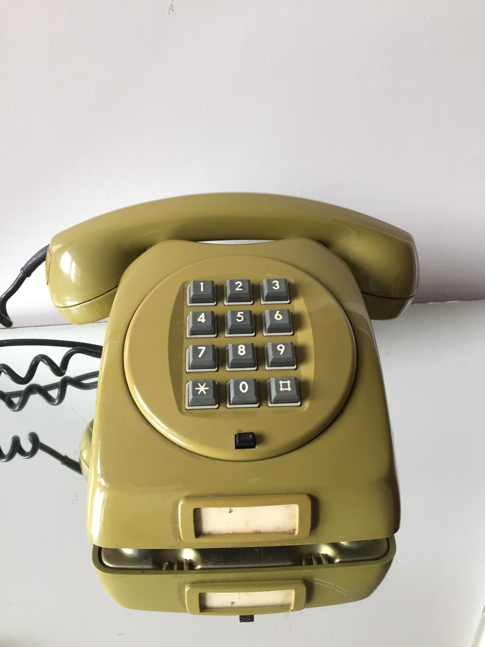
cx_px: 242
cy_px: 324
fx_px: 542
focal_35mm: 29
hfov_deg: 48.2
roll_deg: +0.4
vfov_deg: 61.7
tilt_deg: -29.9
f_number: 2.2
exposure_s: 1/33
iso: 50
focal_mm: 4.15
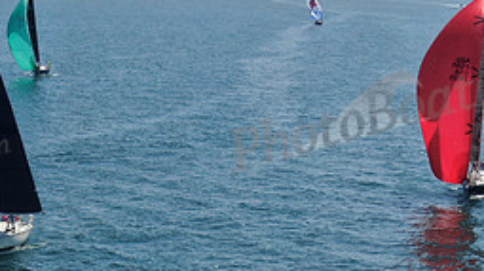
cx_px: 121
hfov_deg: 17.9
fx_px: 1526
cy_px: 257
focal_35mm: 119
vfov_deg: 10.1
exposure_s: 1/1000
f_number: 3.8
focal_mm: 8.6
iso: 100
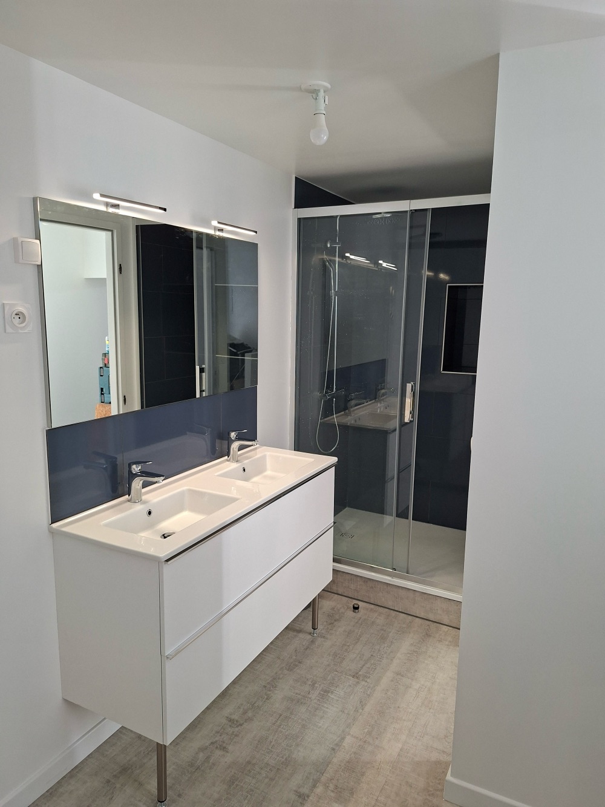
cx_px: 302
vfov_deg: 73.9
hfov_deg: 58.9
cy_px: 404
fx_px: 536
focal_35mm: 23
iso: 200
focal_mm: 5.54
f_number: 1.8
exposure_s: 1/100
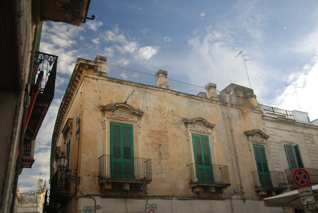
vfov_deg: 40.1
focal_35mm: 33
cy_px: 106
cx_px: 159
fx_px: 292
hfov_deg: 57.2
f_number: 3.8
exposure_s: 1/640
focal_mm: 22
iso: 400
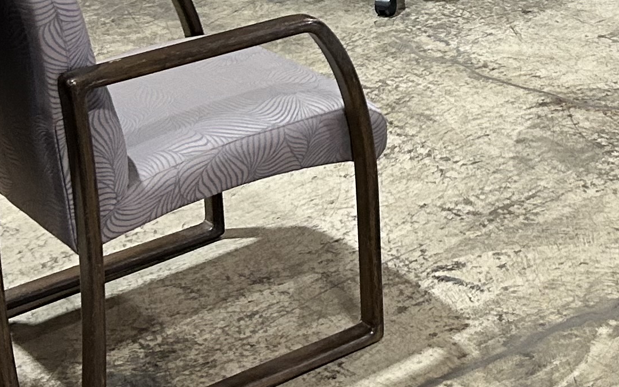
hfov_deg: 20.1
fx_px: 1721
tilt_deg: -16.1
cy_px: -115
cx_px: 539
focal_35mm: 102
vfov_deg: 12.4
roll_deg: +2.9
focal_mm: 5.7
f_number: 1.5
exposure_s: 1/60
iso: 250
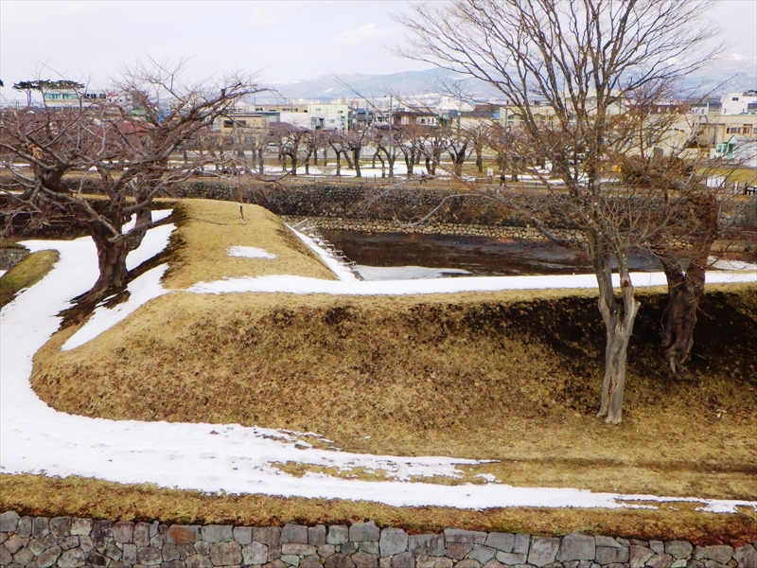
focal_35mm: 34
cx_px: 378
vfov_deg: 41.8
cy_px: 284
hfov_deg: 54.0
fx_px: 744
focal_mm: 7.5
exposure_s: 1/800
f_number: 5
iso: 250
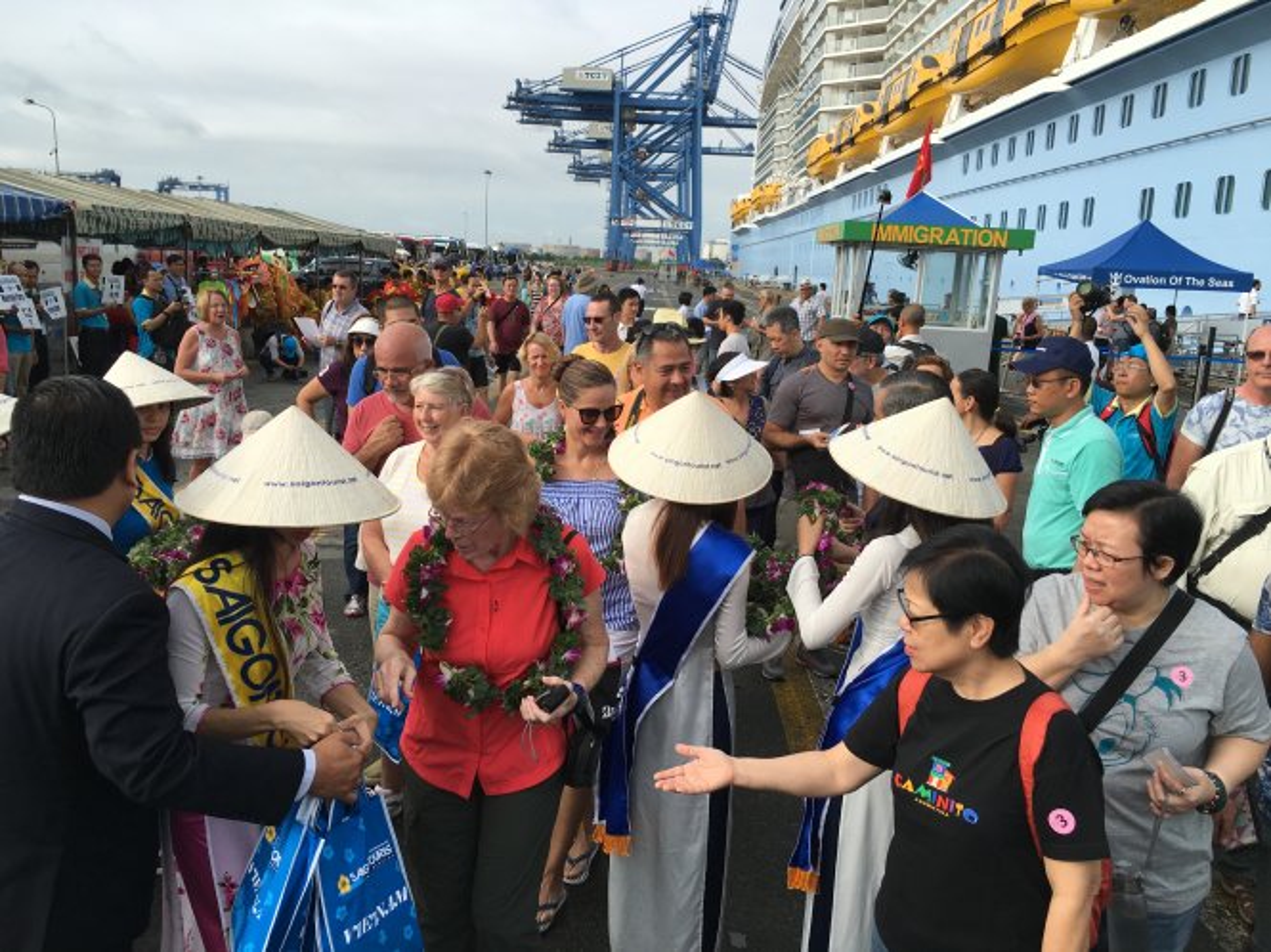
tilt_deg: -10.4
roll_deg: -1.5
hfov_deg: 61.7
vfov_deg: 48.2
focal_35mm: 29
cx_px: 636
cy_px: 476
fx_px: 1064
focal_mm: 4.15
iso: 25
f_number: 2.2
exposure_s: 1/1099
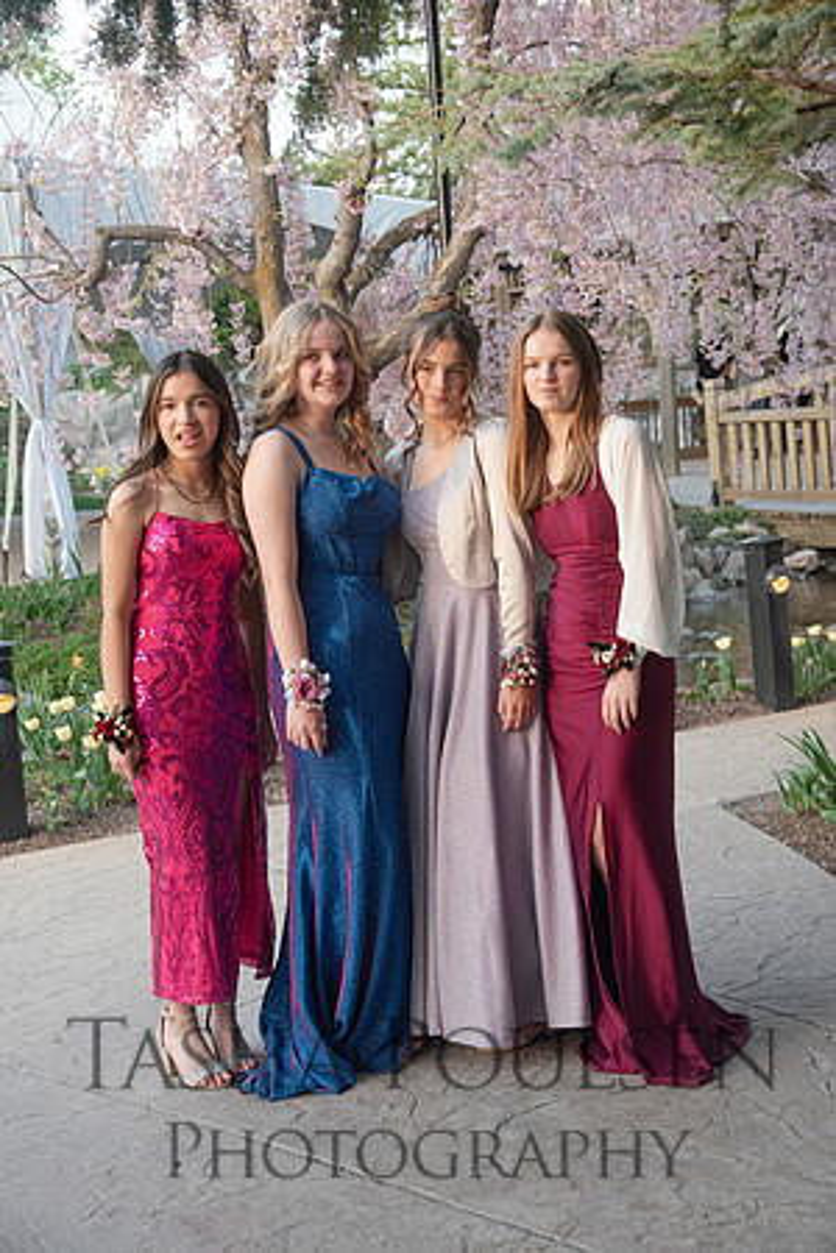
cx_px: 418
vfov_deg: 36.2
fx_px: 1916
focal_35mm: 55
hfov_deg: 24.6
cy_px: 626
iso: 800
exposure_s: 1/125
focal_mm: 55
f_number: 5.6
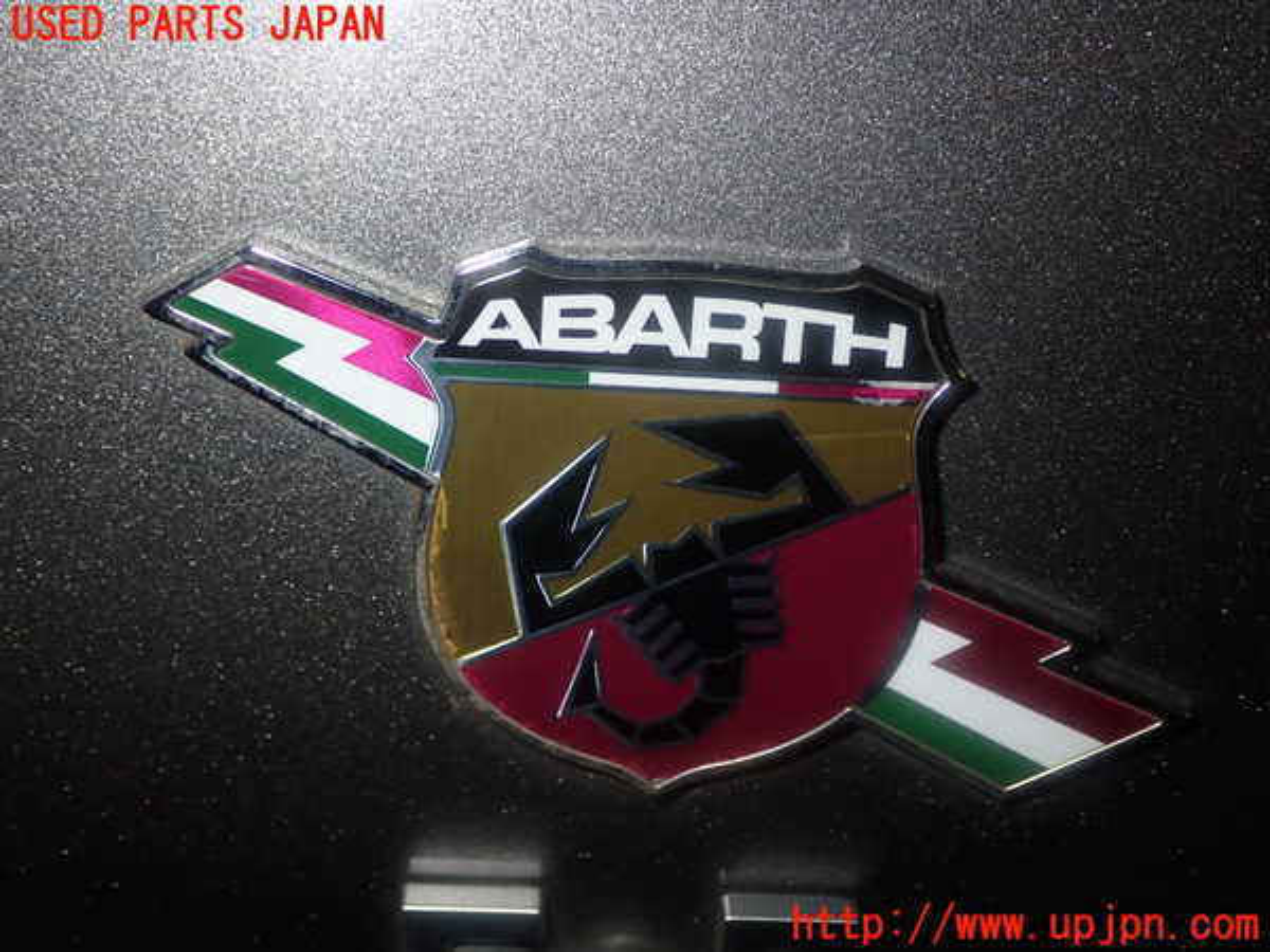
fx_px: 1614
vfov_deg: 32.9
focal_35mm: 44
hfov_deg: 42.9
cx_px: 635
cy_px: 476
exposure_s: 1/40
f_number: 9
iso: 200
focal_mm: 7.84
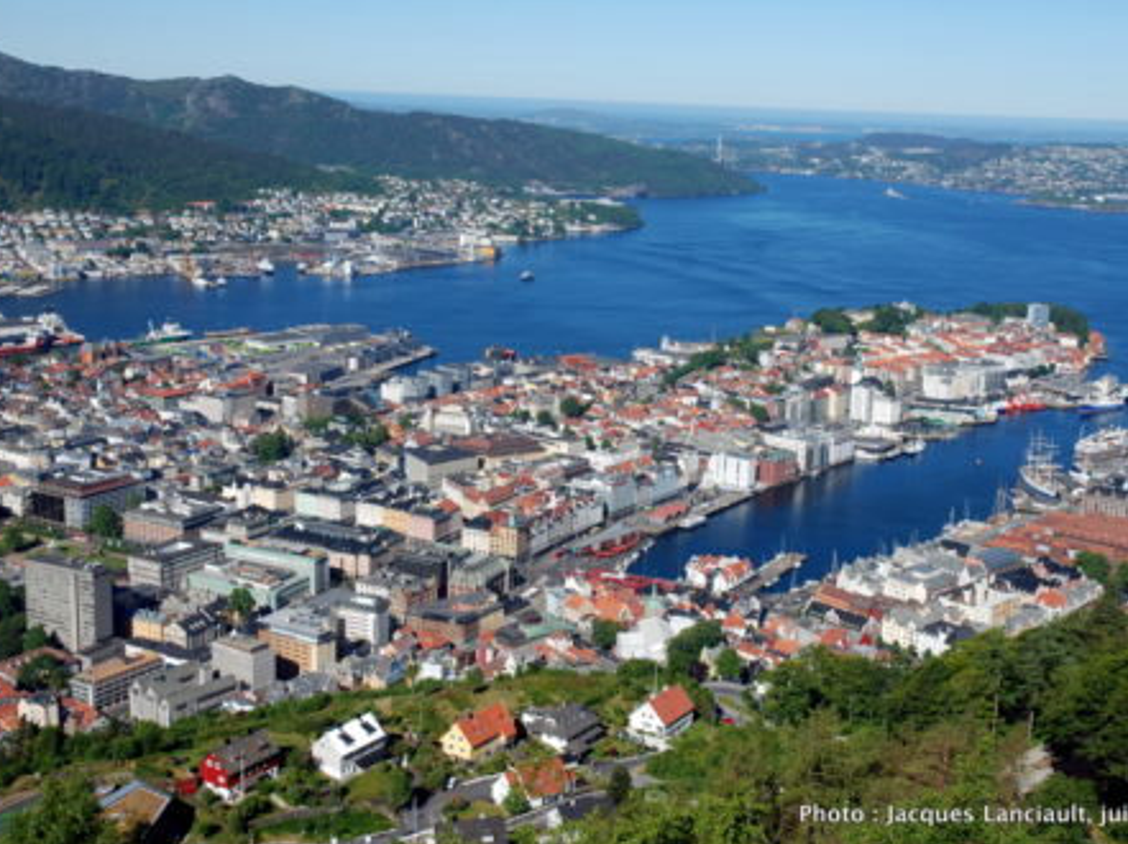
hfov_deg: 40.0
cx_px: 601
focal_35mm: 48
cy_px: 423
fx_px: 1548
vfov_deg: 30.5
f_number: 10
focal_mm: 29
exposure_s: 1/200
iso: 100
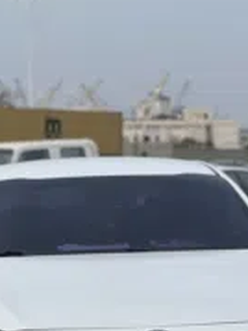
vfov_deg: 11.5
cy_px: 239
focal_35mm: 172
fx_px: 1645
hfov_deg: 8.6
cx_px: 126
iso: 20
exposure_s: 1/137
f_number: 2.8
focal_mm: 9
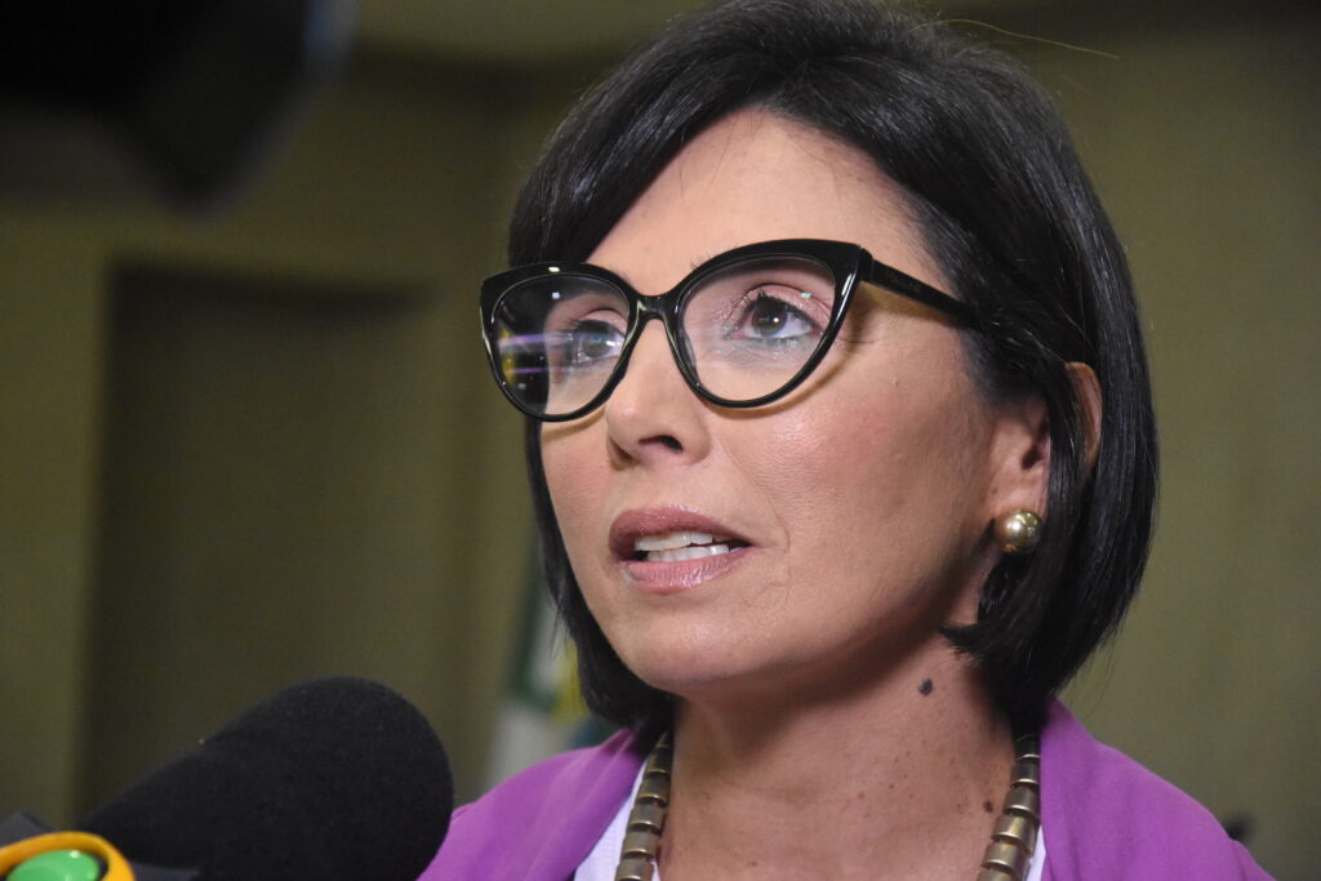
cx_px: 660
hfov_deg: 15.2
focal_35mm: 135
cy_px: 440
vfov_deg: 10.2
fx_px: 4954
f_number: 7.1
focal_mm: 90
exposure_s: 1/320
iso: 6400
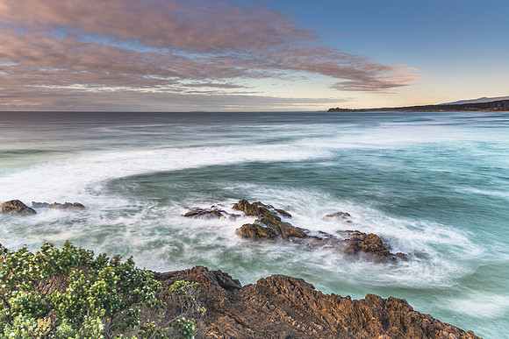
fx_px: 350
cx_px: 254
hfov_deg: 72.0
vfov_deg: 51.7
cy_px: 170
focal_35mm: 25
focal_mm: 24
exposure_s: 5
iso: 40
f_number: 8
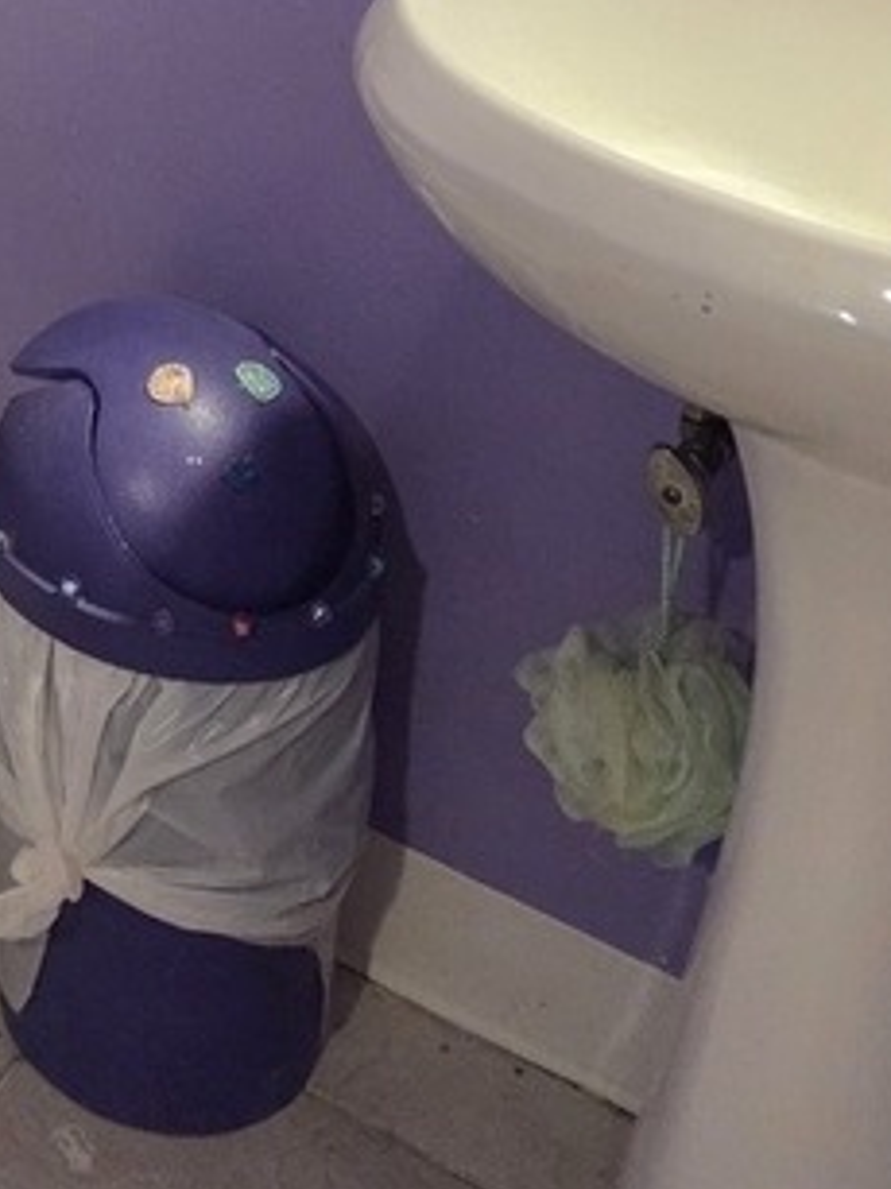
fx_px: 2782
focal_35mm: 81
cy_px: -500
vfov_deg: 21.1
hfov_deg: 16.5
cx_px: -457
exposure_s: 1/120
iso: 1250
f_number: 1.8
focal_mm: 5.4
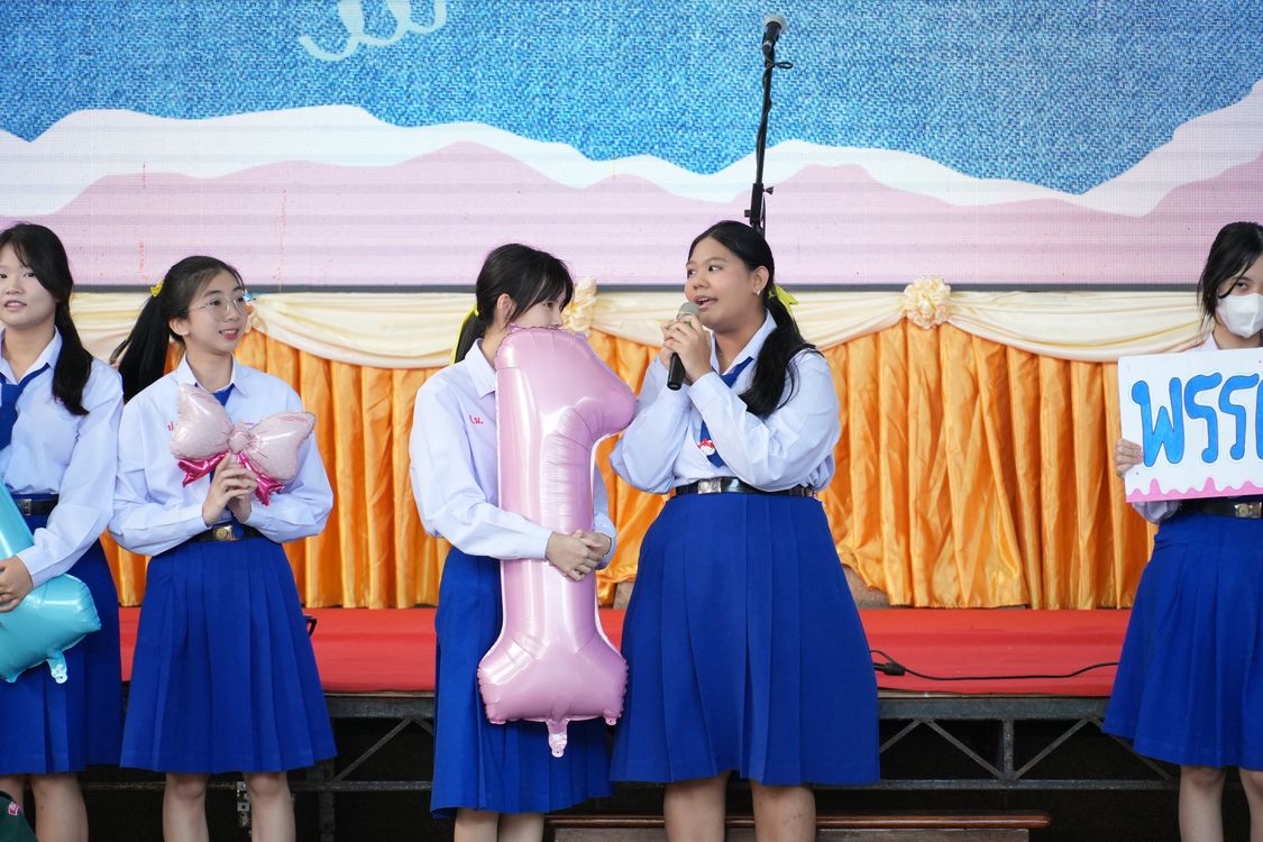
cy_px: 421
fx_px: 7104
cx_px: 632
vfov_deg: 6.8
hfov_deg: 10.2
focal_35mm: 202
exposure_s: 1/200
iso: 1600
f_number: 5.6
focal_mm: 135
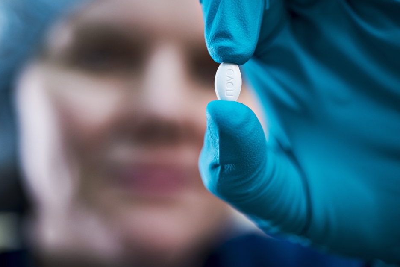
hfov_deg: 30.5
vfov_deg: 20.6
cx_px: 203
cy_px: 125
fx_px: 734
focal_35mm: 66
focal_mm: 60
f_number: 3.2
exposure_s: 1/125
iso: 400
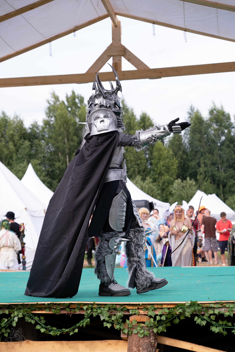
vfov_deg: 27.7
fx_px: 715
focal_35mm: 73
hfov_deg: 18.7
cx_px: 118
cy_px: 176
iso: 200
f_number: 3.6
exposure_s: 1/800
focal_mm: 48.5
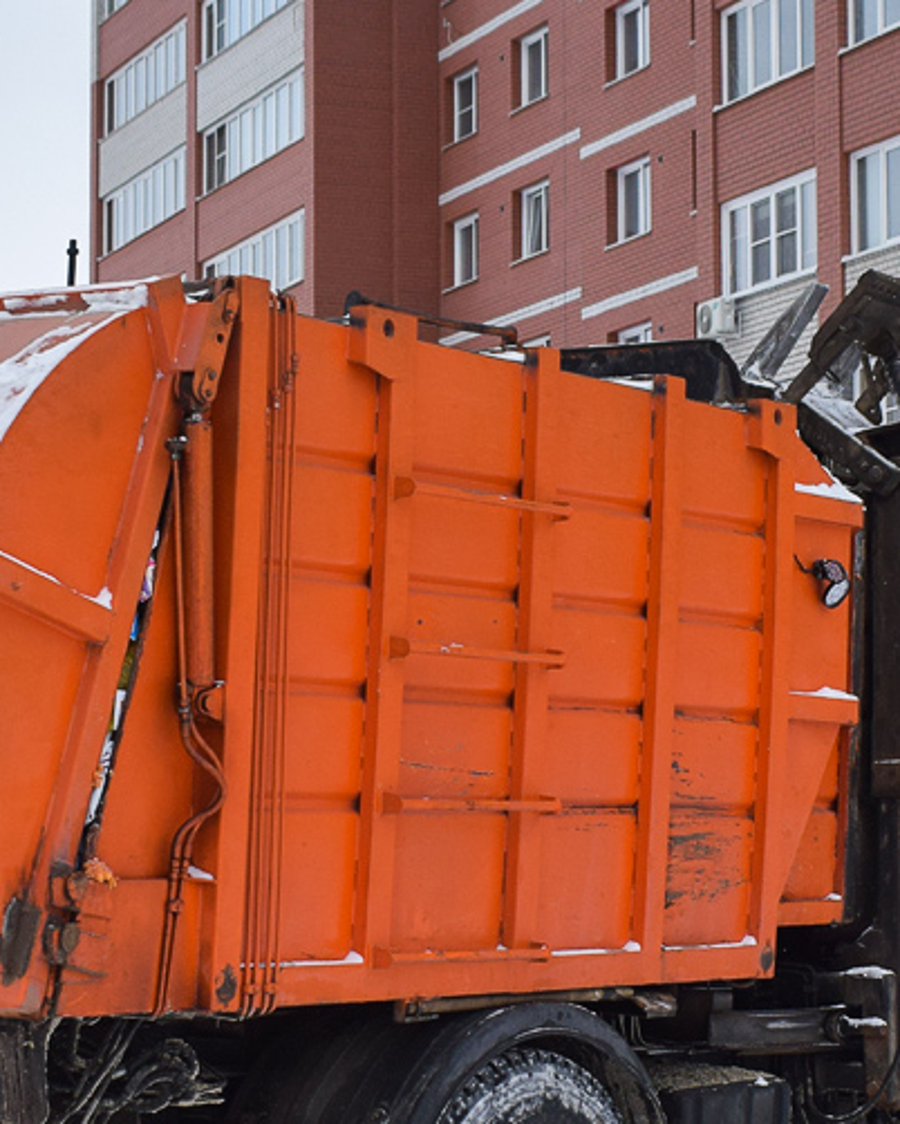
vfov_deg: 25.6
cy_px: 694
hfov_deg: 20.7
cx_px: 421
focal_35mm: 74
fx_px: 2462
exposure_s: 1/800
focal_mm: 22
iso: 400
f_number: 6.3
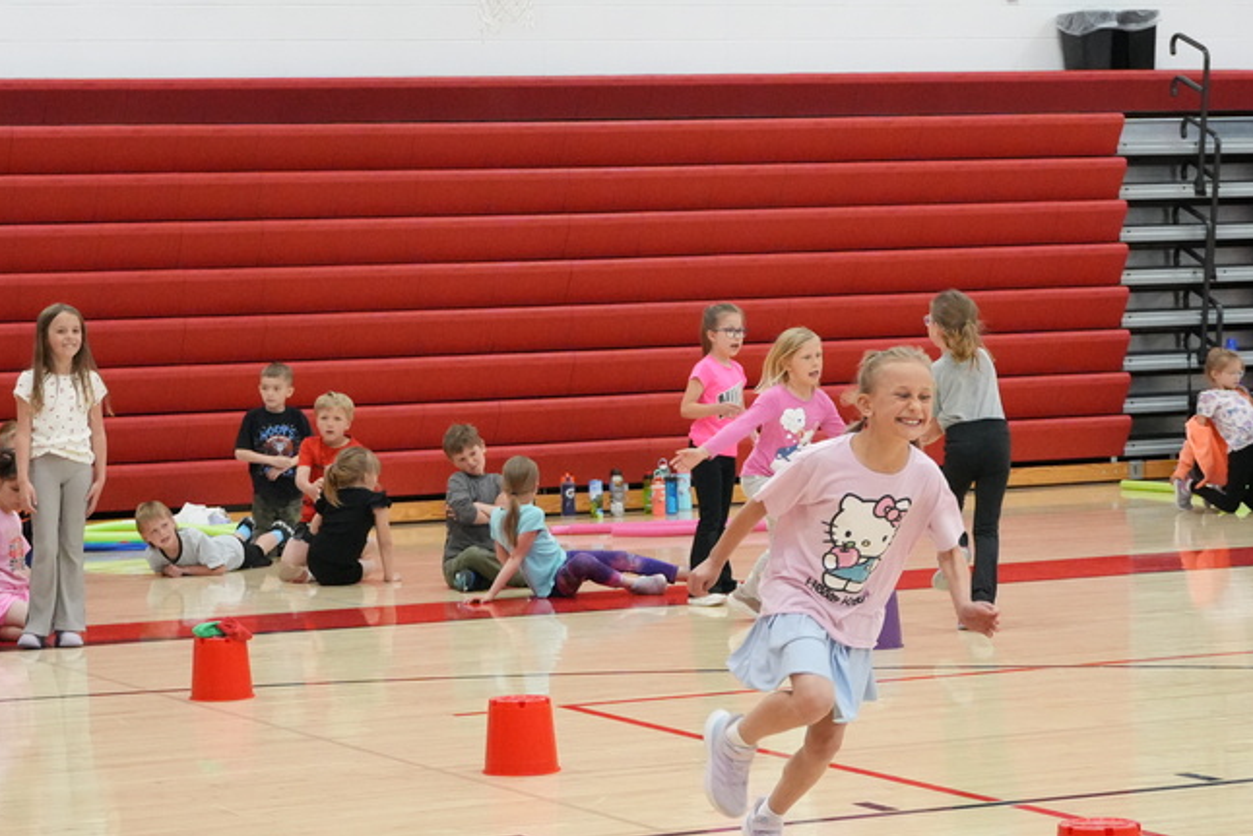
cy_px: 459
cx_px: 642
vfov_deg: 12.3
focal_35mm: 112
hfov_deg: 18.3
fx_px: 3892
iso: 5000
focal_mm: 47
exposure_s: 1/400
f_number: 5
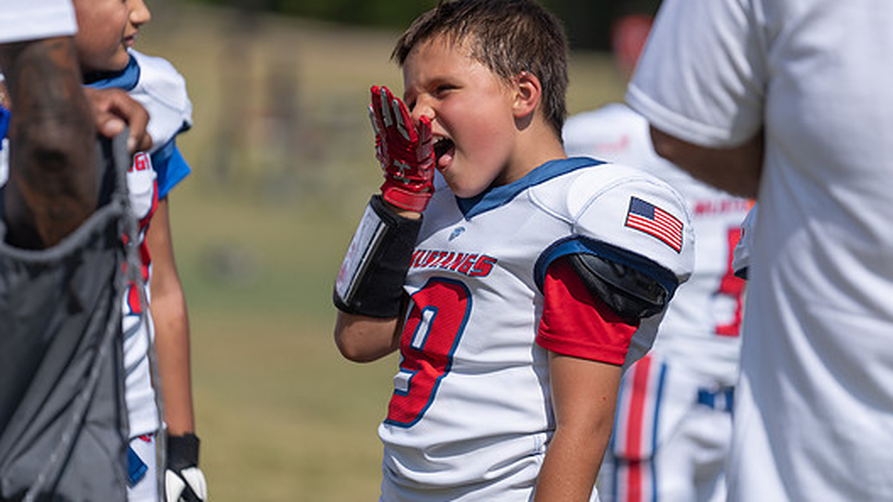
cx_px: 433
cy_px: 207
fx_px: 5446
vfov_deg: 5.3
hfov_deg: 9.4
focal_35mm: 230
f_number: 2.8
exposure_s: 1/4000
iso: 100
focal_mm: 200
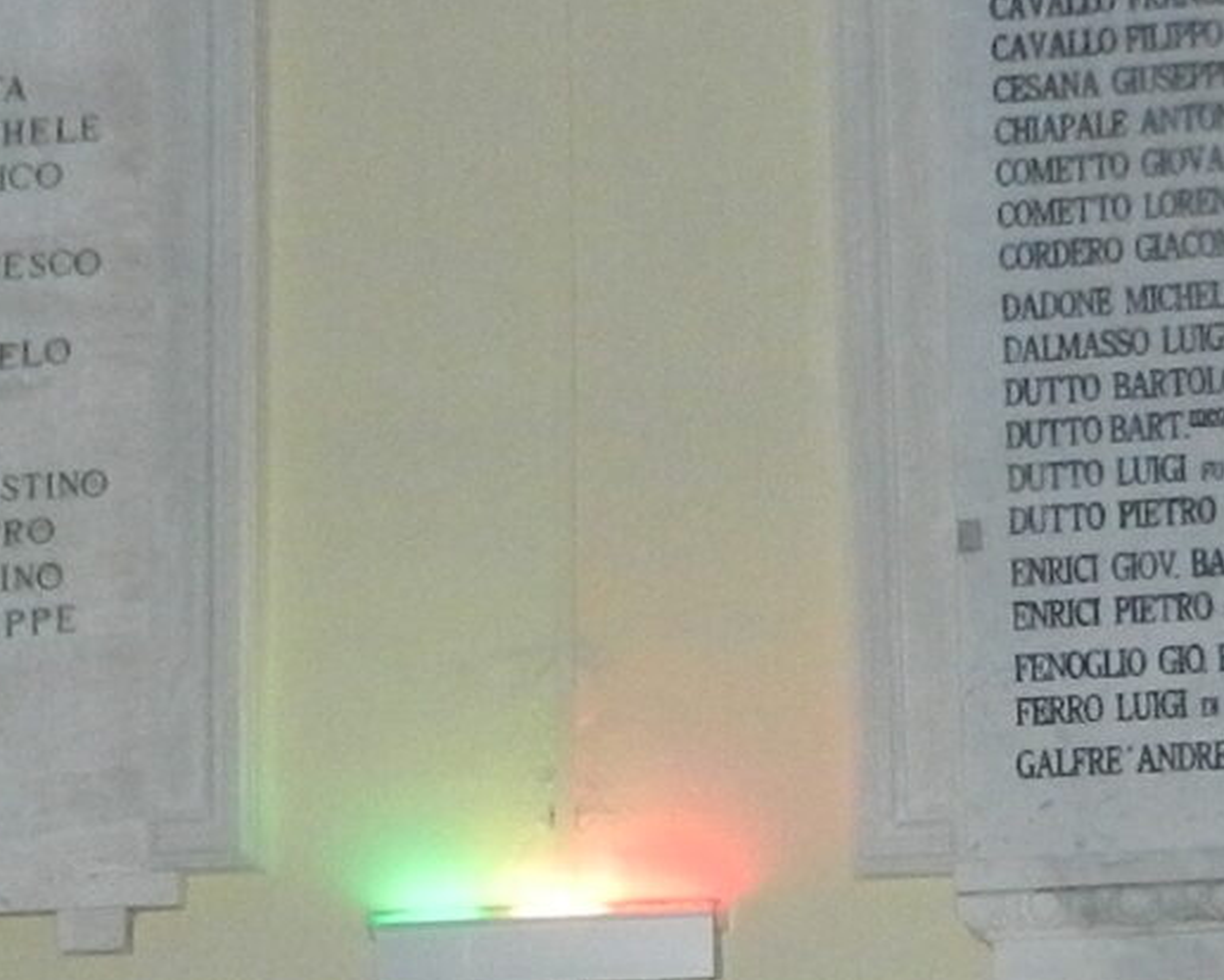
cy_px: 712
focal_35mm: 121
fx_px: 4384
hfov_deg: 15.9
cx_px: 797
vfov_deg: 12.7
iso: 560
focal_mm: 4.5
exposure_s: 1/30
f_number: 3.5
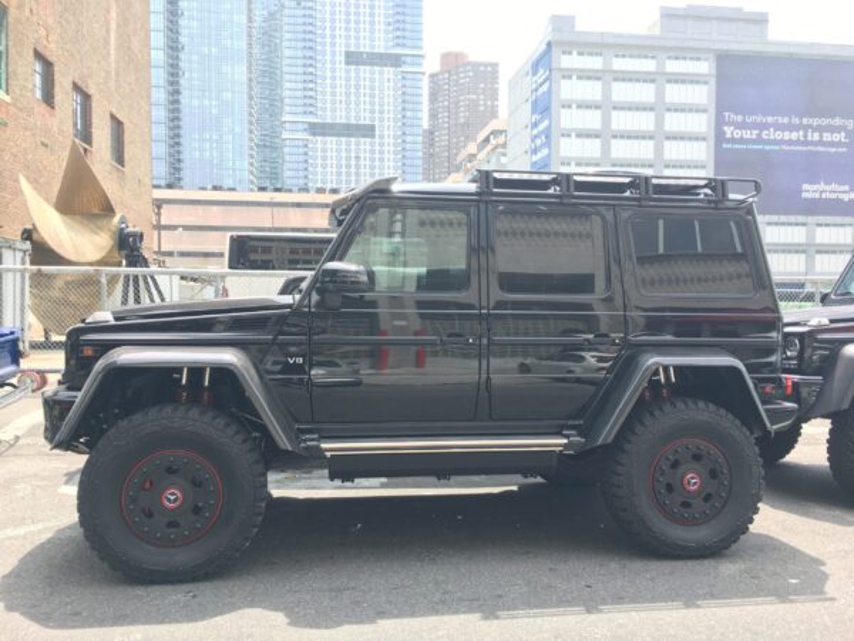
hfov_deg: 61.7
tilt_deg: -3.9
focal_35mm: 29
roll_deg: +0.6
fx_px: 715
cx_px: 427
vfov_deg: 48.2
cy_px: 320
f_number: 2.2
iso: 25
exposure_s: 1/242
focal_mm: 4.15
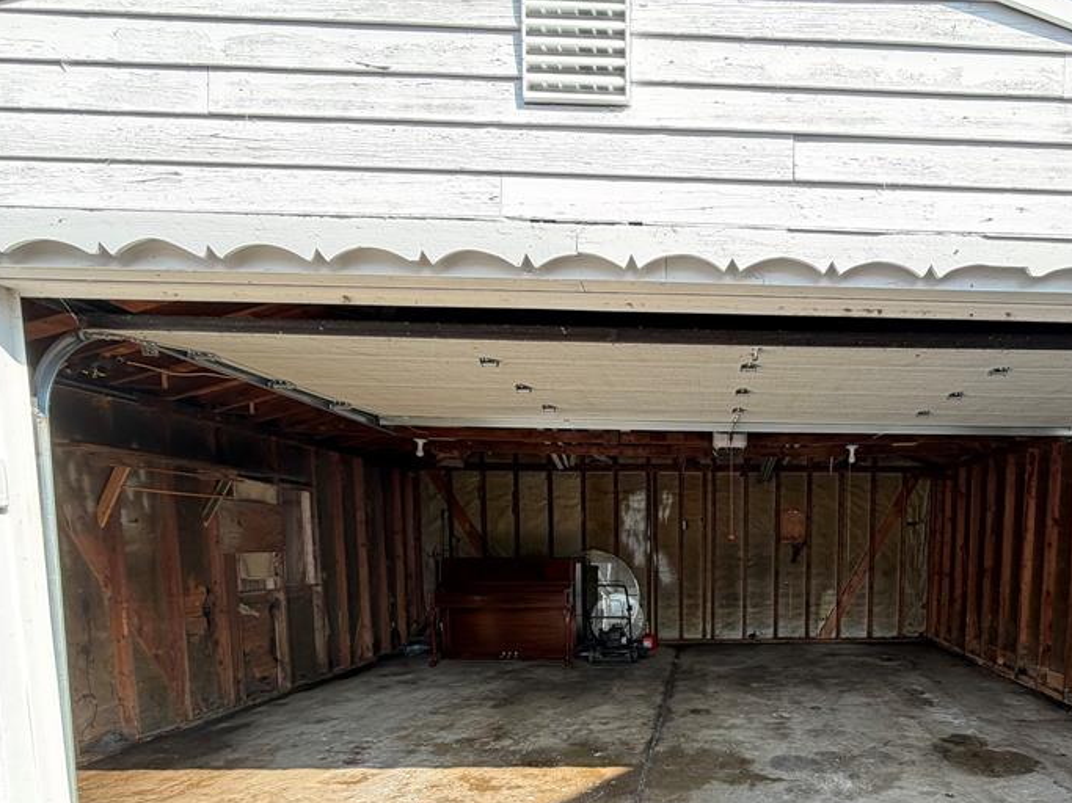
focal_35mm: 21
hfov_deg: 75.8
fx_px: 650
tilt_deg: -4.7
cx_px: 738
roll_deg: +0.2
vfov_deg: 60.3
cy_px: 593
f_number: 2.2
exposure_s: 1/121
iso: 80
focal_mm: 2.22
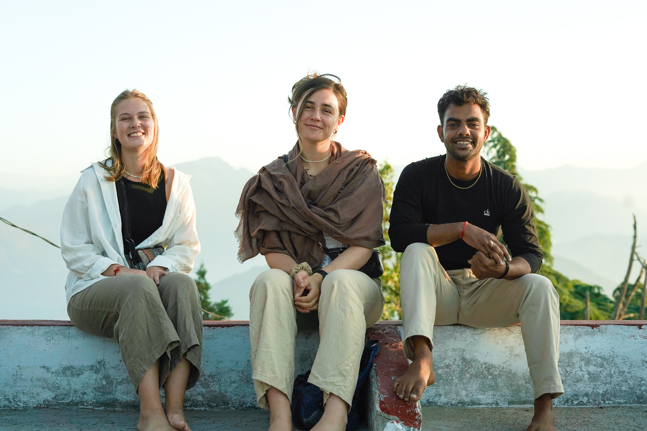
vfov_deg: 27.0
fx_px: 899
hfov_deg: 39.6
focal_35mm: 50
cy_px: 216
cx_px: 324
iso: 500
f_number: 4
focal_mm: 50
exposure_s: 1/1600
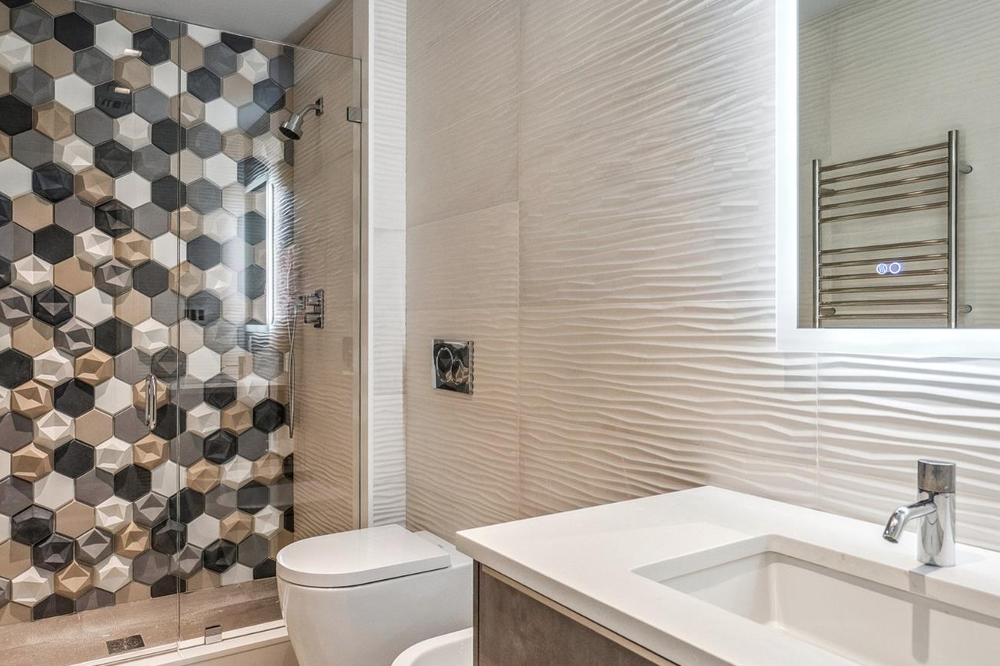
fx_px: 694
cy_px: 353
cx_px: 490
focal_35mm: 25
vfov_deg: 51.3
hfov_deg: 71.5
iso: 800
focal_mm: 16
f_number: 5.6
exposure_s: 1/80
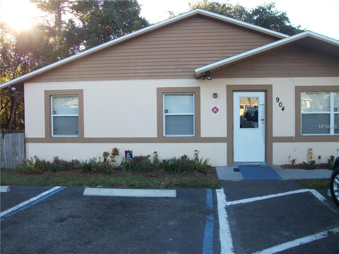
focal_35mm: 32
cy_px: 127
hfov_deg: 56.8
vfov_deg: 44.2
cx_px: 170
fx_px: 313
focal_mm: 5.7
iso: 80
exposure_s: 1/200
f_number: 2.9
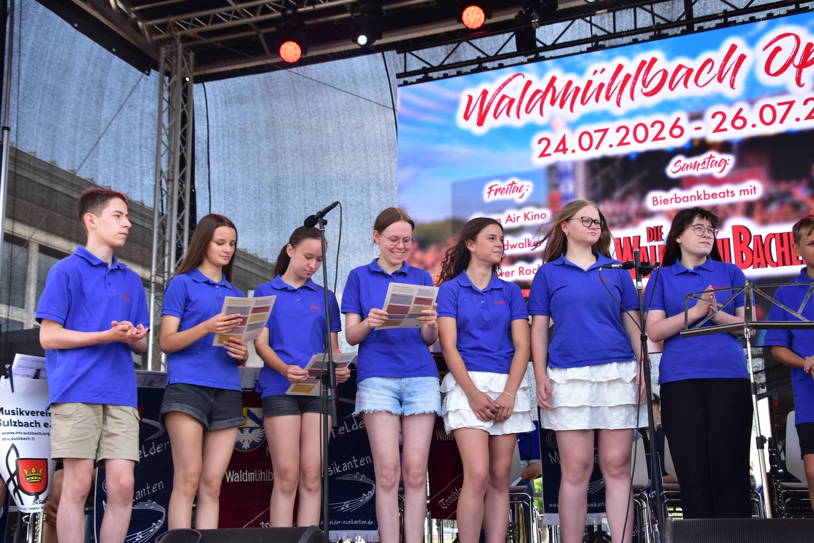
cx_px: 407
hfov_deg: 41.1
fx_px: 1085
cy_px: 272
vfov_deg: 28.1
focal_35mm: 48
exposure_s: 1/160
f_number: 6.3
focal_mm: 32
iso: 200
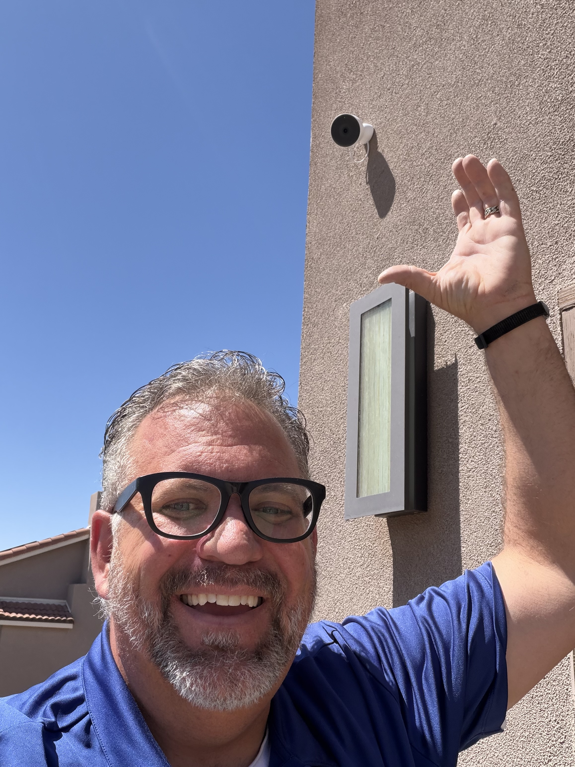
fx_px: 664
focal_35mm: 30
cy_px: 384
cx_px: 288
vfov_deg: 60.0
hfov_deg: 46.8
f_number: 1.9
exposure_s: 1/642
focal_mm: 2.71
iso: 32
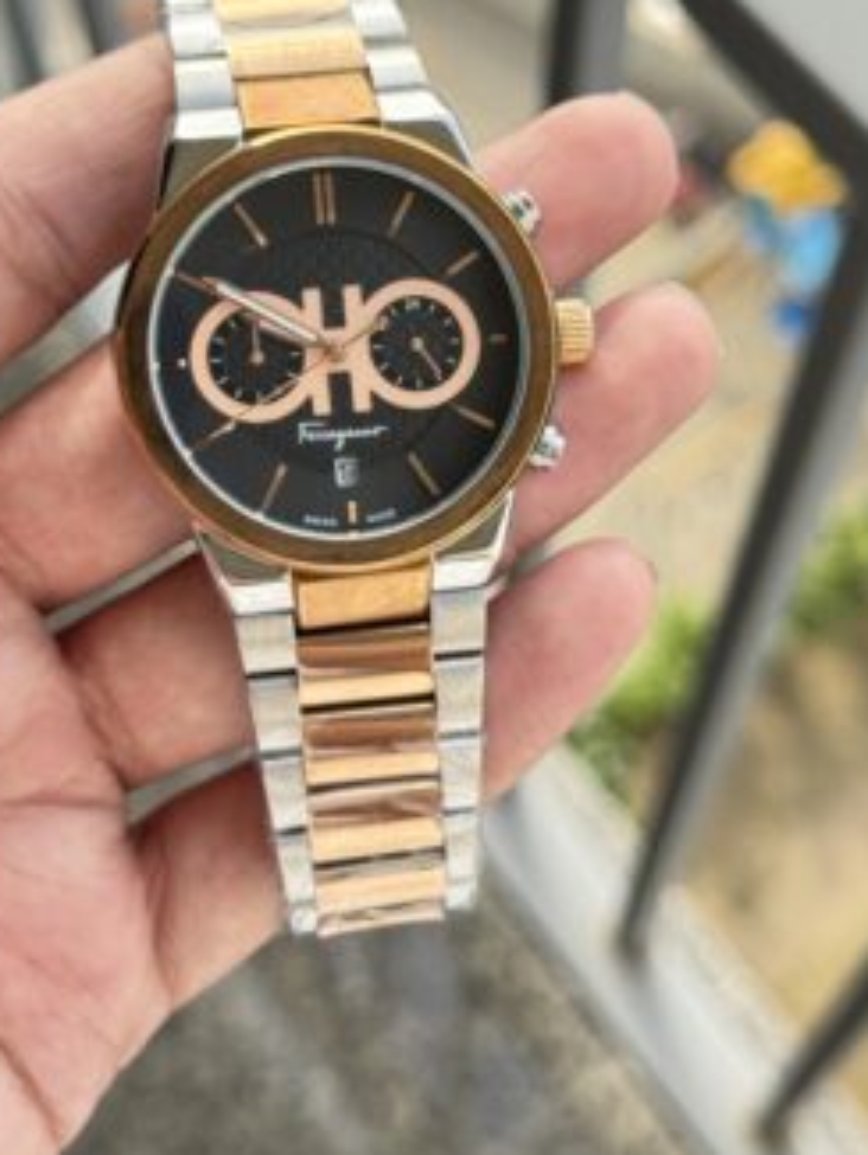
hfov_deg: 24.8
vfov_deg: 32.6
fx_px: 1971
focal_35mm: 59
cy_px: 476
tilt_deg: -62.7
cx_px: 366
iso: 64
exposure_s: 1/651
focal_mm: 6.76
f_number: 1.78
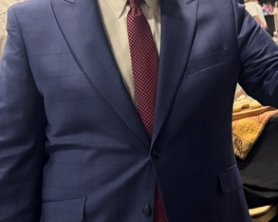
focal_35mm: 82
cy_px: 65
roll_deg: +4.0
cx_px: 380
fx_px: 674
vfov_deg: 18.6
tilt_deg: -6.9
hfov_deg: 20.8
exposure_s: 1/40
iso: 800
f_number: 1.78
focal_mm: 6.76
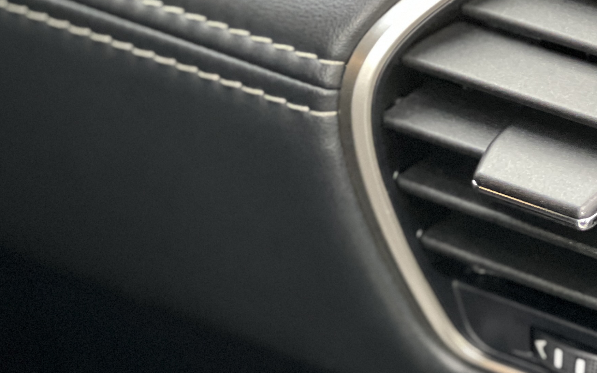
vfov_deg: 7.0
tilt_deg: -29.4
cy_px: 198
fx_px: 3059
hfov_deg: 11.1
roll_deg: -1.5
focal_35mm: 188
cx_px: 549
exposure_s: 1/17
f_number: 2.8
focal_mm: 9
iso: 400
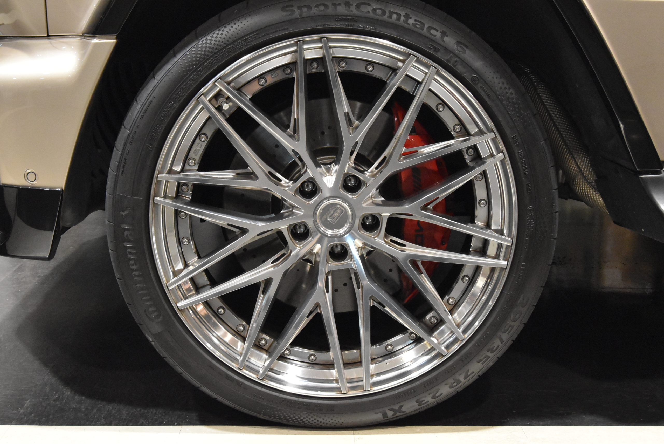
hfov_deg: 38.9
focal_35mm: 51
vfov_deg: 26.5
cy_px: 222
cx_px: 332
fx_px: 941
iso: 6400
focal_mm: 34
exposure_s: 1/50
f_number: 8
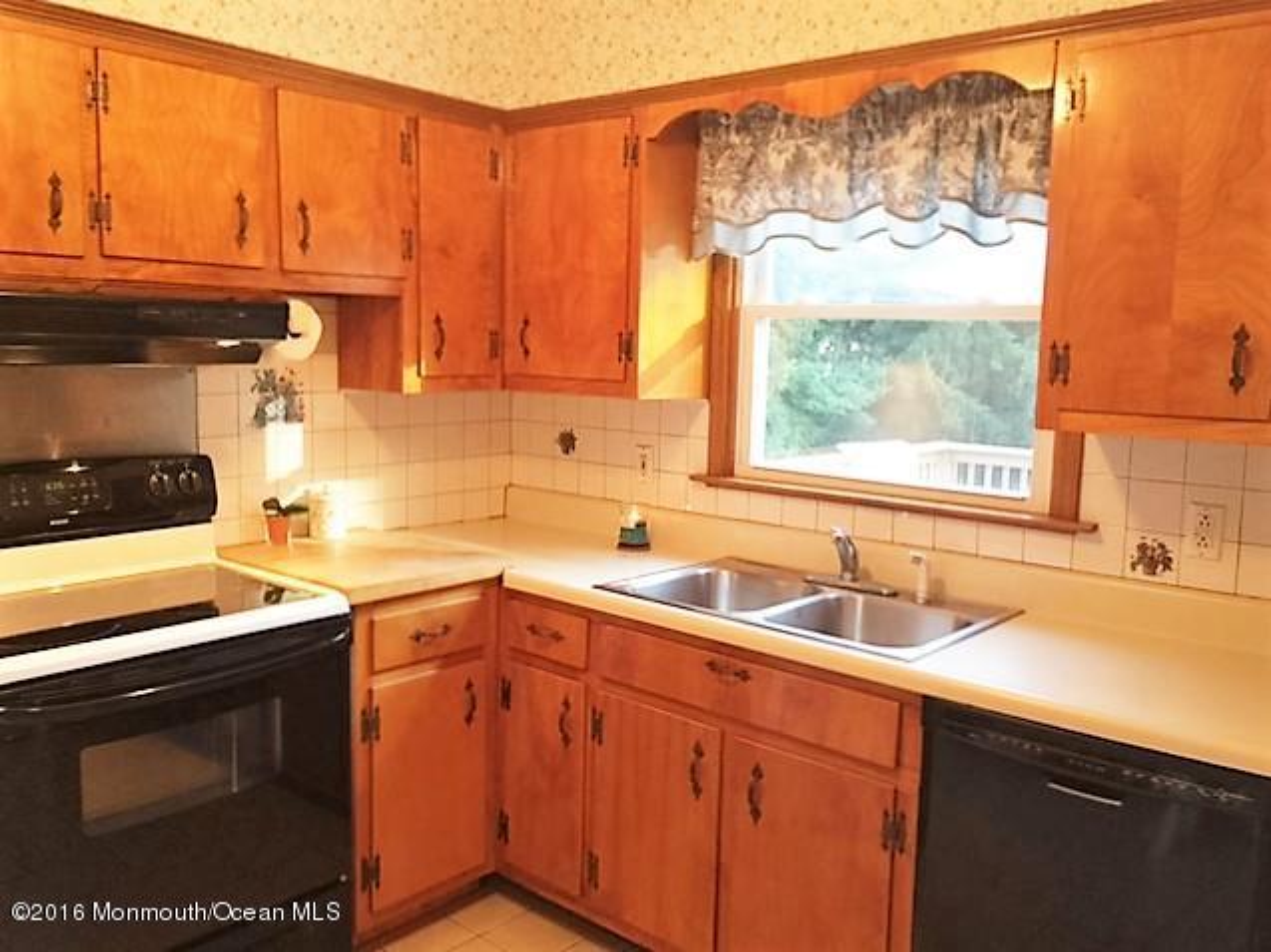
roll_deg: -2.1
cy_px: 476
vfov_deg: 48.2
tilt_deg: -7.2
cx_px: 636
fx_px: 1064
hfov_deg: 61.7
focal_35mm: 29
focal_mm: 4.15
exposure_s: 1/15
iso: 64
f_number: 2.2
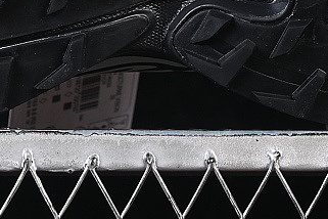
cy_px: -100
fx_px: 2296
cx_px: 94
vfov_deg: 5.4
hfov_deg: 8.2
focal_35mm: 252
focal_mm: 50
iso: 160
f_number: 6.3
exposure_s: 1/60
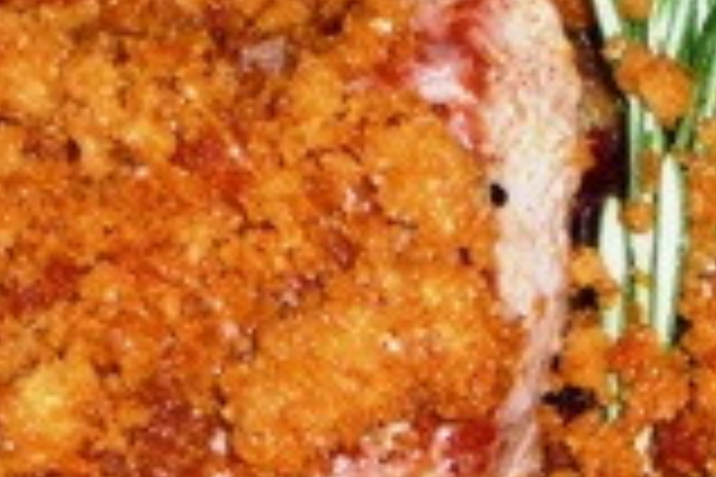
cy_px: 522
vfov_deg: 6.0
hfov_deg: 8.9
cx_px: 698
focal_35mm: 230
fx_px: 4574
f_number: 4.3
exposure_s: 1/30
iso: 100
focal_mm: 9.3
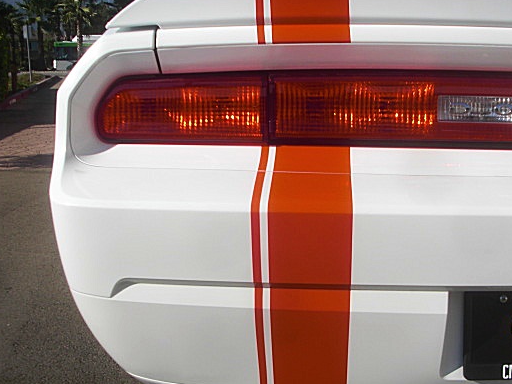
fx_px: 666
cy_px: 195
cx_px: 292
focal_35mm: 45
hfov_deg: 42.0
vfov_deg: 32.2
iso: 50
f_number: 7.9
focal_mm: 6.3
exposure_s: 1/200
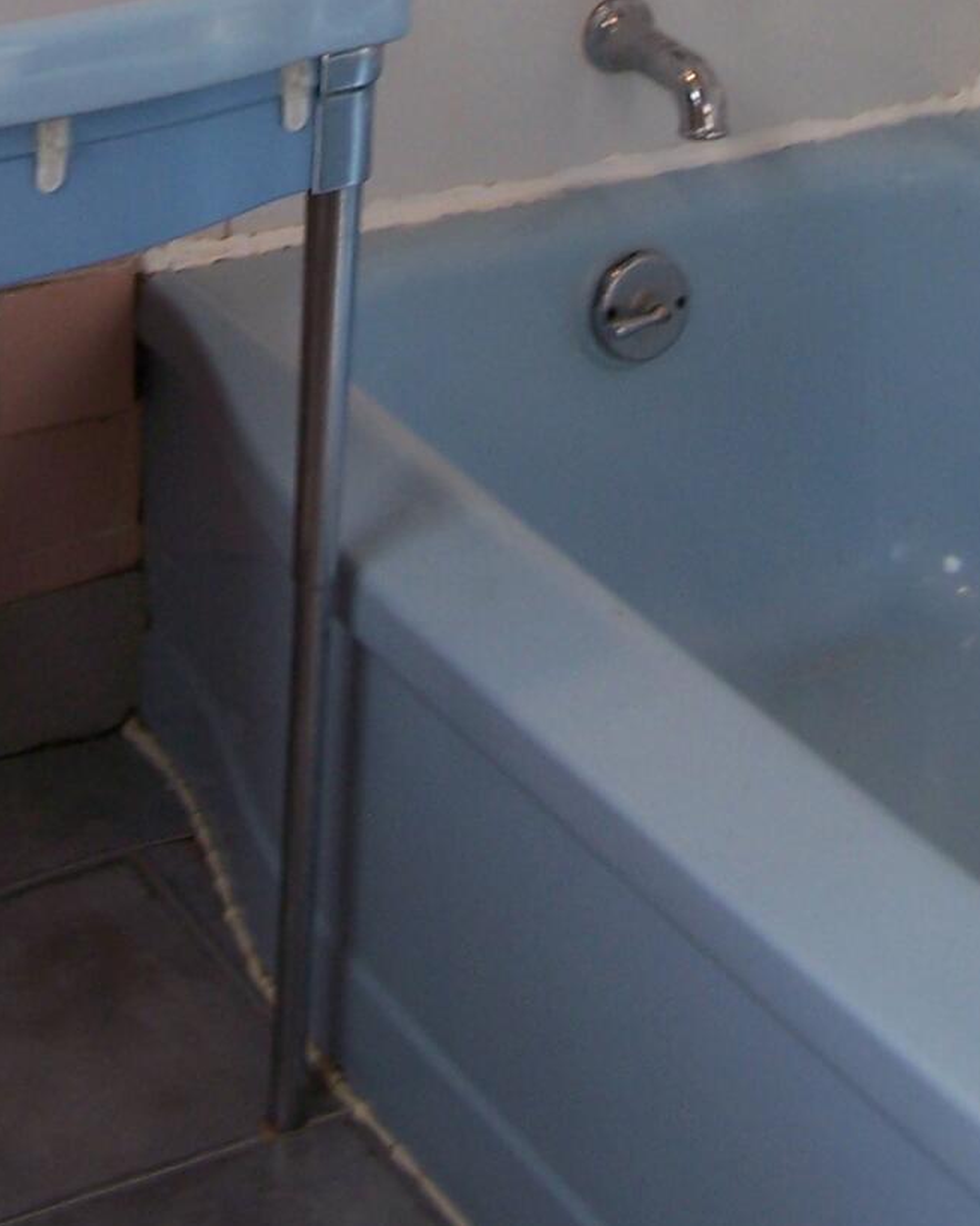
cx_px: 350
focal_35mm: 91
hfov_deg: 16.9
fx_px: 3299
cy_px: -113
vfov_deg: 20.1
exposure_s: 1/60
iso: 80
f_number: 2.8
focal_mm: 6.3
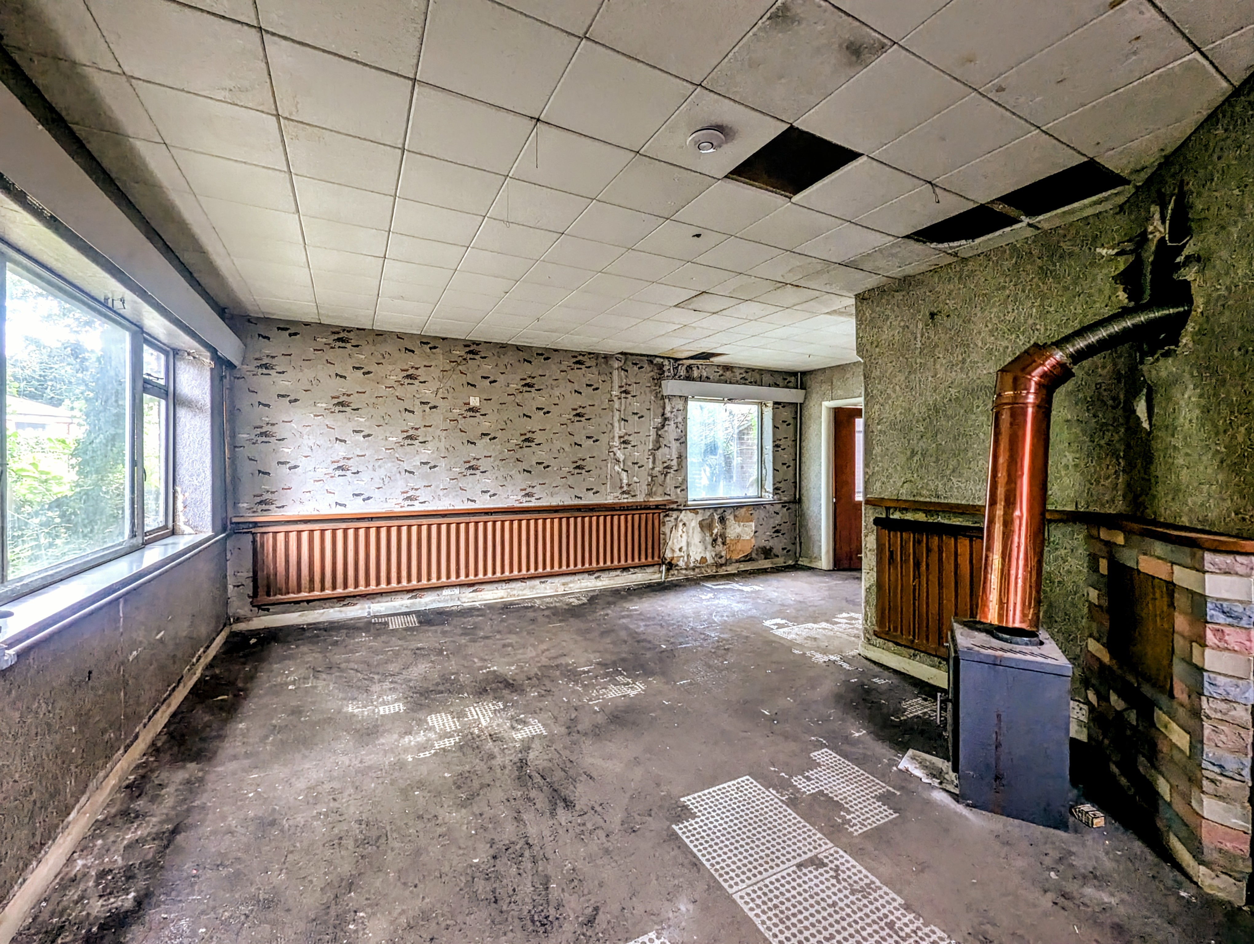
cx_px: 627
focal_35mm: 13
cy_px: 472
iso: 126
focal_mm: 1.95
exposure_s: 1/23.8
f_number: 2.2
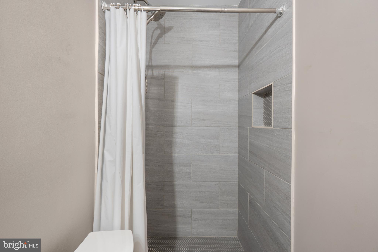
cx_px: 189
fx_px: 157
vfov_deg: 77.3
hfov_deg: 100.4
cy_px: 126
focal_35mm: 15
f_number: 9
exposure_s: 1
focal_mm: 10
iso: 100
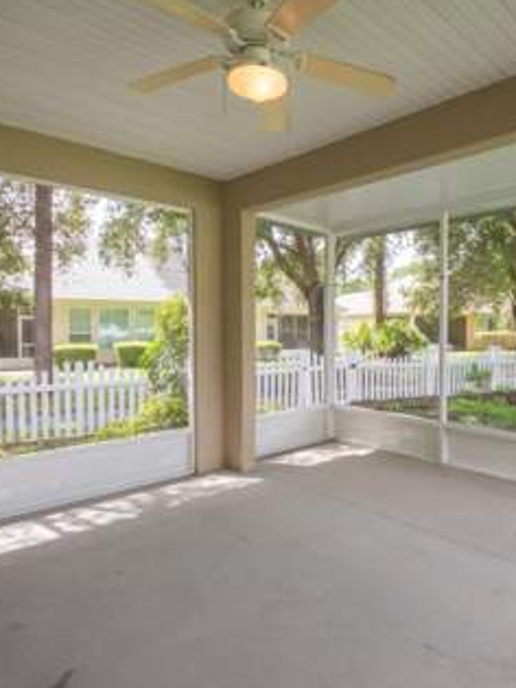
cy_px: 341
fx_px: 438
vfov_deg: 76.4
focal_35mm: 22
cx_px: 352
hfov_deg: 59.4
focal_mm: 10
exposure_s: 1/640
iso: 1250
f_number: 5
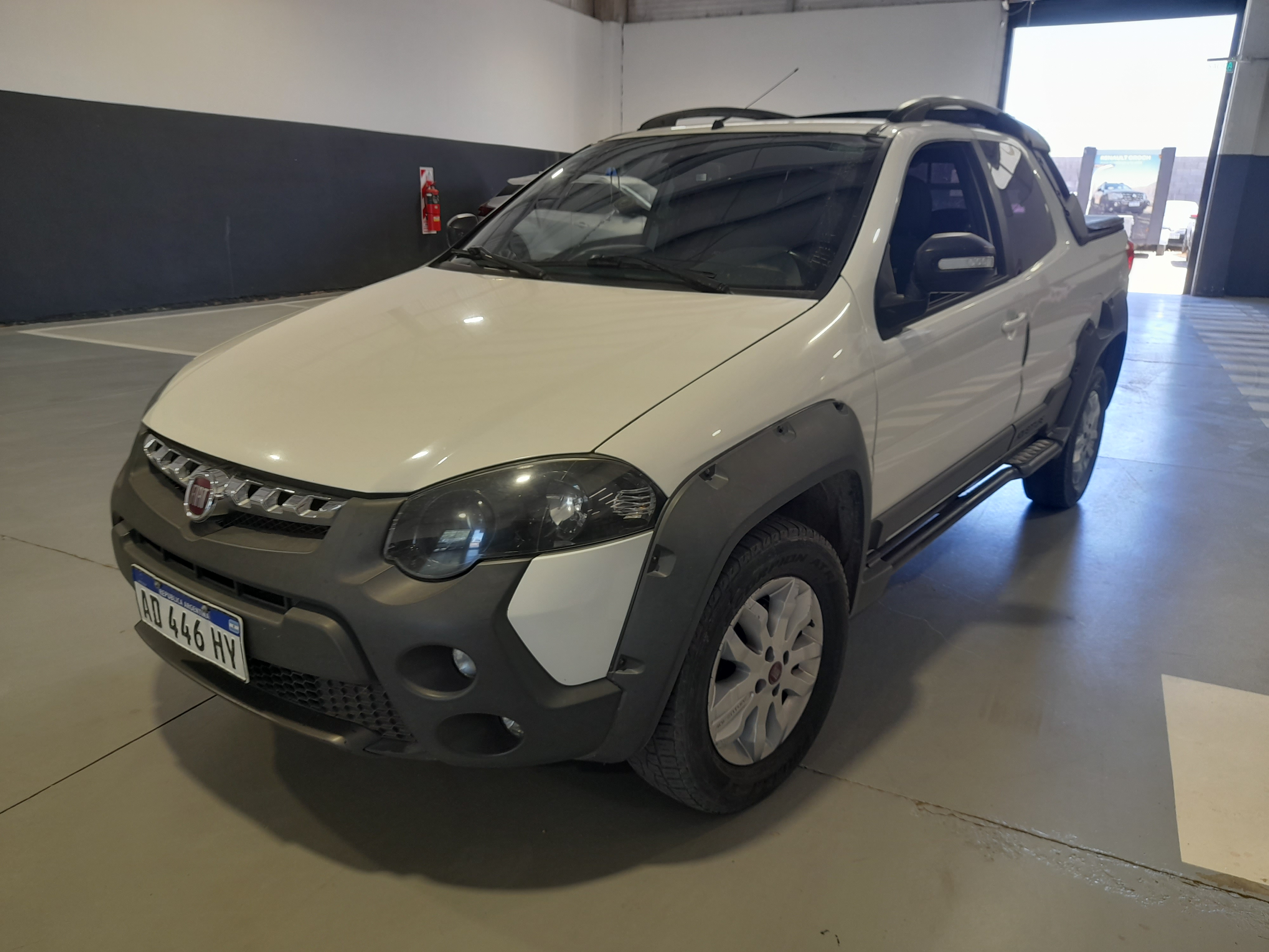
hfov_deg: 69.4
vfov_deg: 54.9
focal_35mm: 25
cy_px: 476
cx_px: 634
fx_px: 916
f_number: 2
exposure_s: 1/50
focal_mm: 4.6
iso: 50
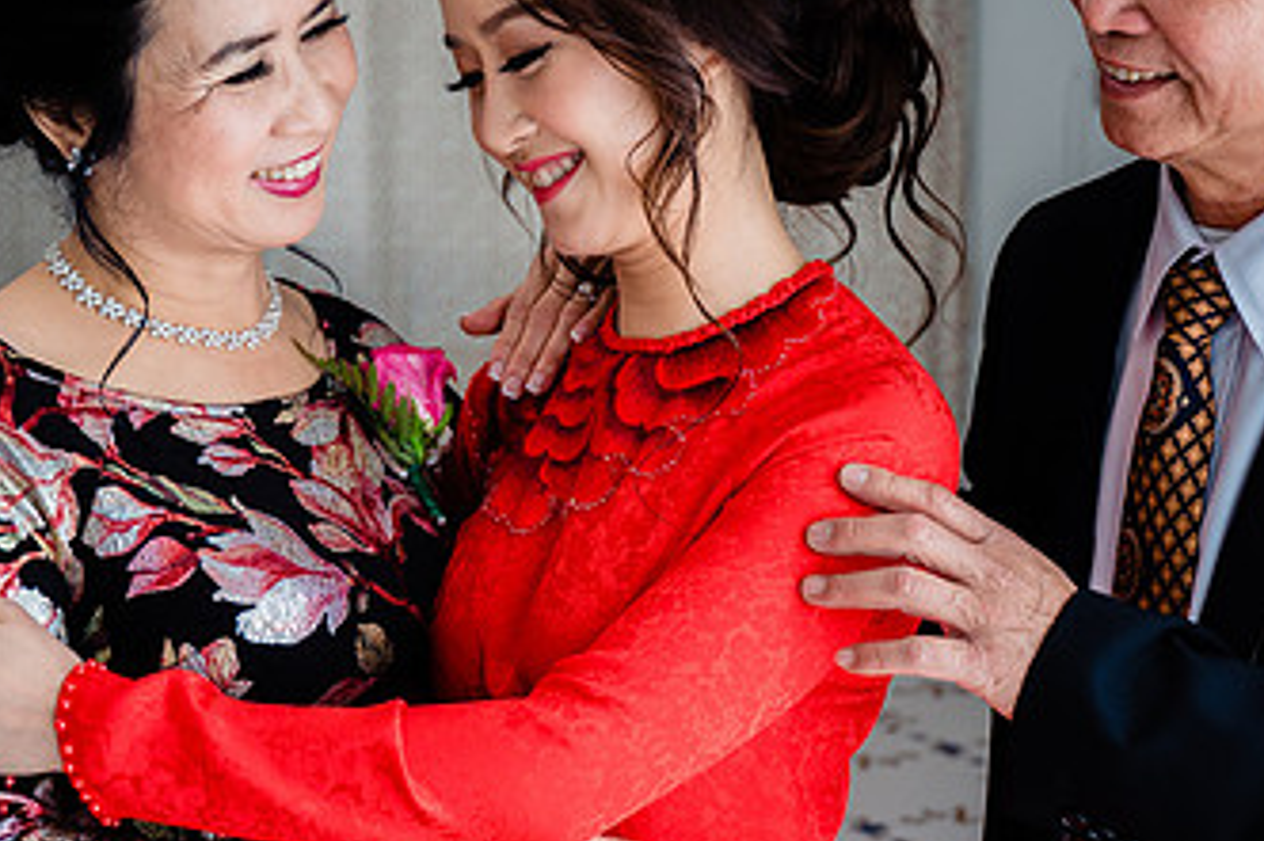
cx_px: 678
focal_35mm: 70
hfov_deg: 28.8
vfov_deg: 19.4
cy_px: 447
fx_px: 2456
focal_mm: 37
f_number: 3.2
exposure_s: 1/320
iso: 250
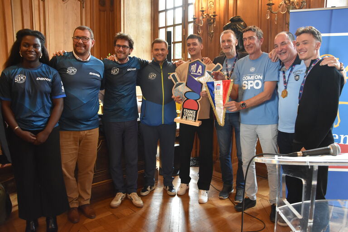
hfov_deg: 67.4
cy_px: 116
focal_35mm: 27
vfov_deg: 47.9
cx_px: 174
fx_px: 261
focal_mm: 18
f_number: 4
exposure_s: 1/60
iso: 1600
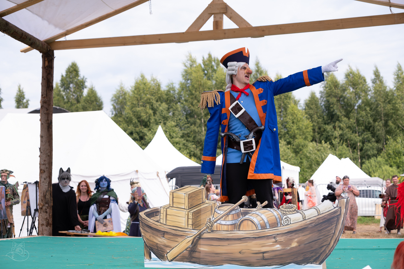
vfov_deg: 21.9
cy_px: 134
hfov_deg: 32.4
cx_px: 202
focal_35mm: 62
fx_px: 696
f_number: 2.8
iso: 160
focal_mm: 41.4
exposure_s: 1/1250
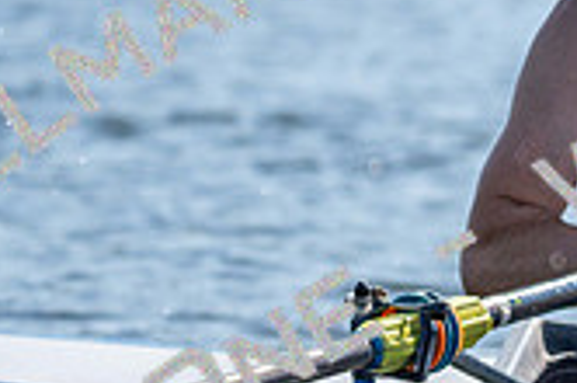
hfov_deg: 2.5
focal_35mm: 820
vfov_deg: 1.7
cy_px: 228
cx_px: 963
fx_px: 13117
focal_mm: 234
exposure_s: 1/1600
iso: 250
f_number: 5.6
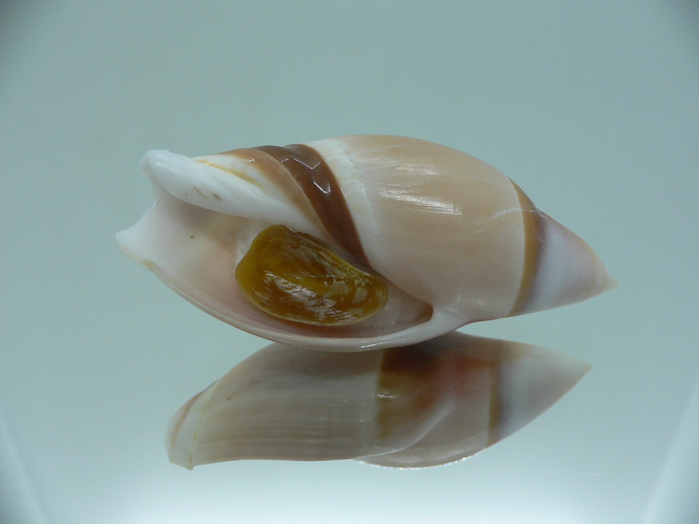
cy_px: 262
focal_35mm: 35
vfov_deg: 40.7
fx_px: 707
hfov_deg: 52.6
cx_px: 350
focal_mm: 4.6
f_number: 2.8
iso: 80
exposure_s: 1/60
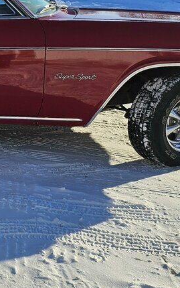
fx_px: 533
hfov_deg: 17.4
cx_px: -82
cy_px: 94
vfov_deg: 30.0
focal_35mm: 68
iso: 10
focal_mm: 6.3
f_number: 1.7
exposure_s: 1/701
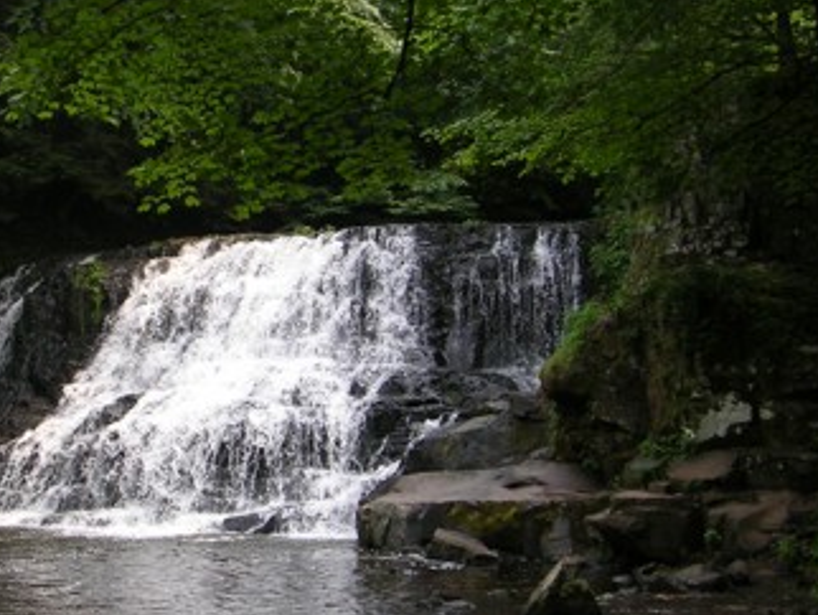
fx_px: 1395
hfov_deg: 32.2
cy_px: 327
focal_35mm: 59
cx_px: 229
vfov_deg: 24.8
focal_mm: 5.8
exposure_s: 1/131
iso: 50
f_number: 2.8
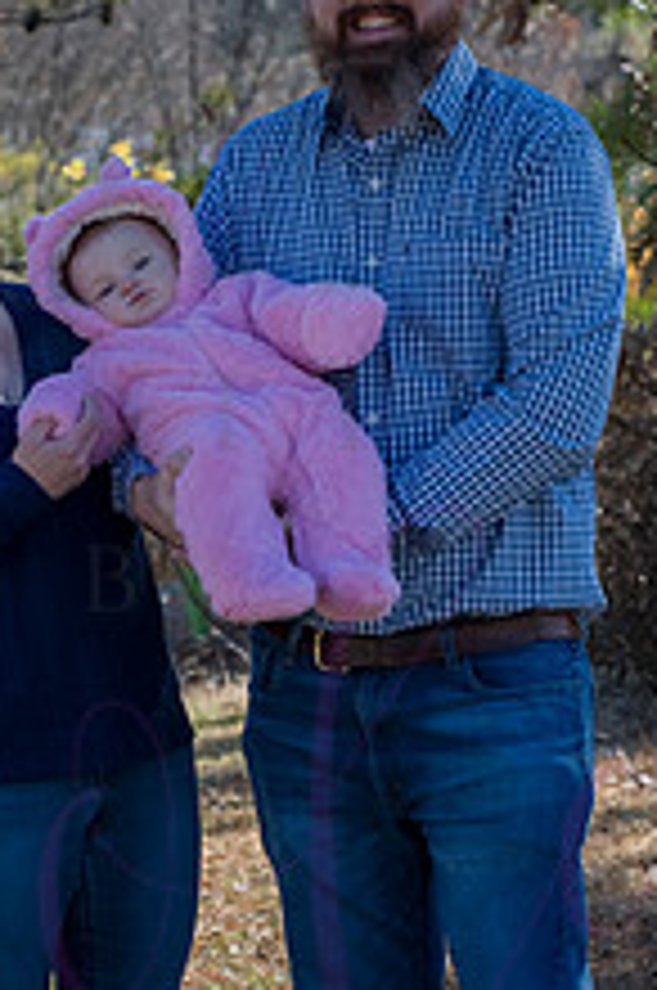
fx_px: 4503
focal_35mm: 164
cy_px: 572
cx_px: 220
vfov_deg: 12.5
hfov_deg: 8.3
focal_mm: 80
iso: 400
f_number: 6.3
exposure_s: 1/500
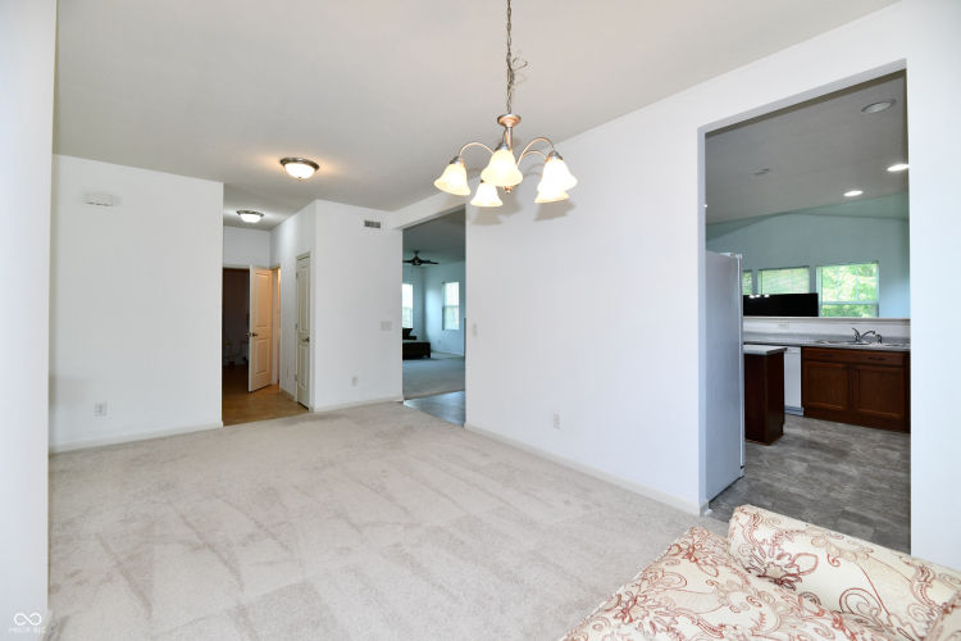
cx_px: 480
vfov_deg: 81.2
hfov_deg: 104.3
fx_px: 374
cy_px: 320
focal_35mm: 14
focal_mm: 14
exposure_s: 1/100
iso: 640
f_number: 6.3
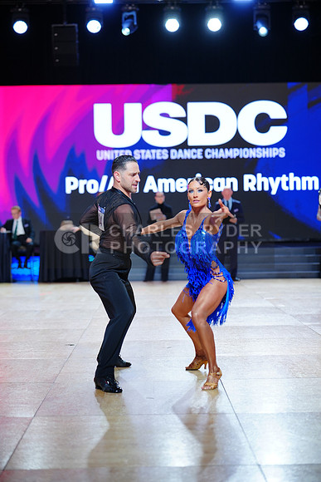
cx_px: 160
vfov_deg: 29.6
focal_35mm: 68
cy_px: 241
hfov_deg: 20.0
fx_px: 909
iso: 320
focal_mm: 68
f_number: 2
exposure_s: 1/400
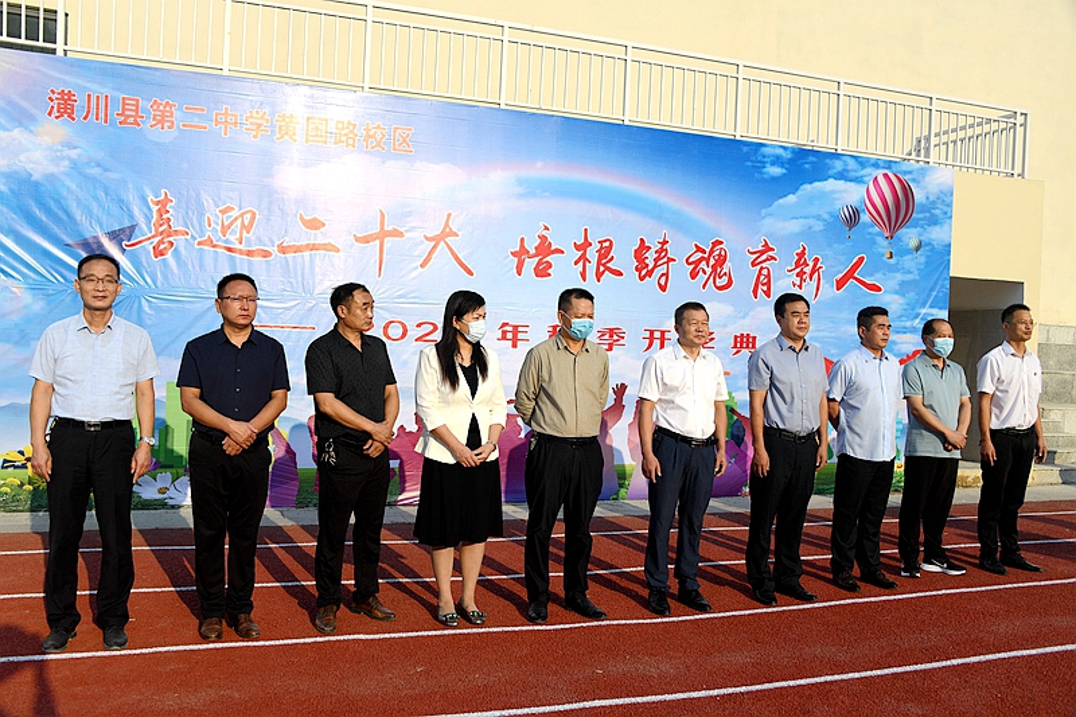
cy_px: 358
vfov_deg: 41.1
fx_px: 956
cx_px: 538
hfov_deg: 58.7
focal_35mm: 32
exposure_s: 1/160
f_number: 6.3
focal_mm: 32
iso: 64
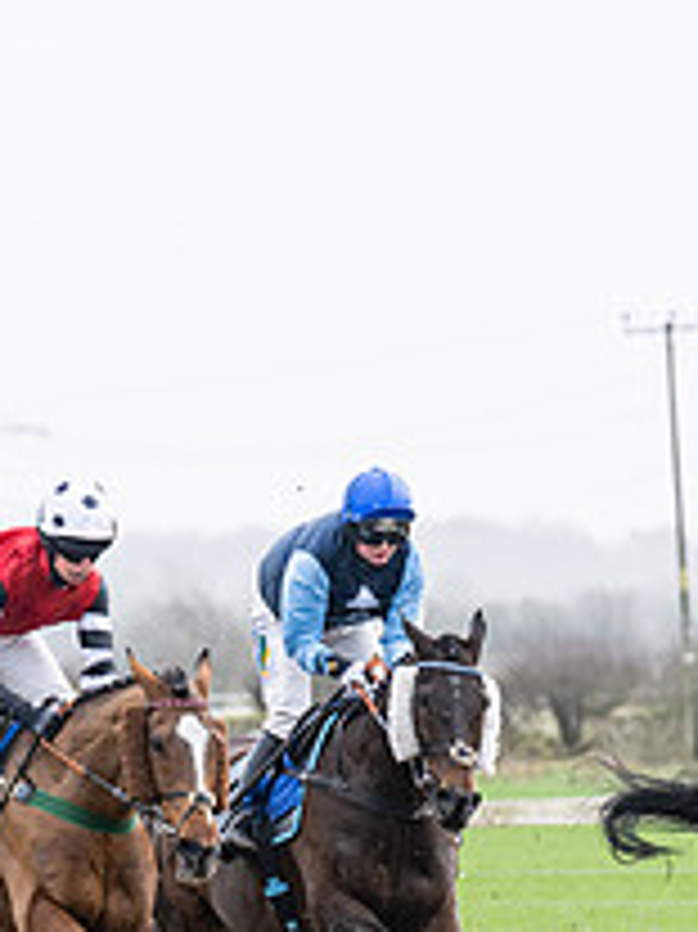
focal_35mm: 614
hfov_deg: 2.4
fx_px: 16525
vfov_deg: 3.2
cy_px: 844
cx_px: 987
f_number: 4
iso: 400
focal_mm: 150
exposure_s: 1/800
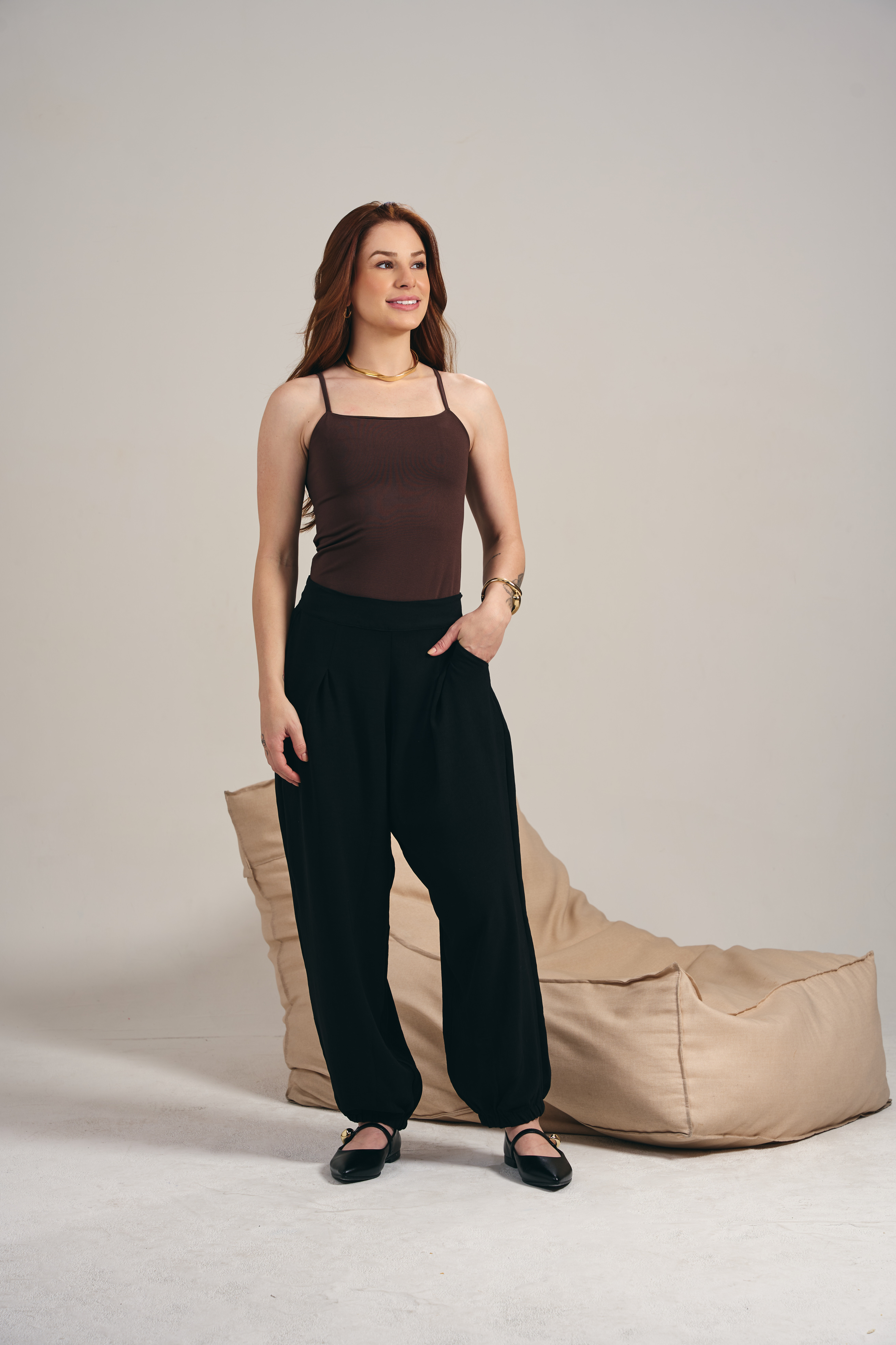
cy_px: 672
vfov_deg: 29.8
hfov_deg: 20.1
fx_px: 2524
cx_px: 448
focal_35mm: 68
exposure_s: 1/125
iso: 125
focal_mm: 67.6
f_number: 7.1
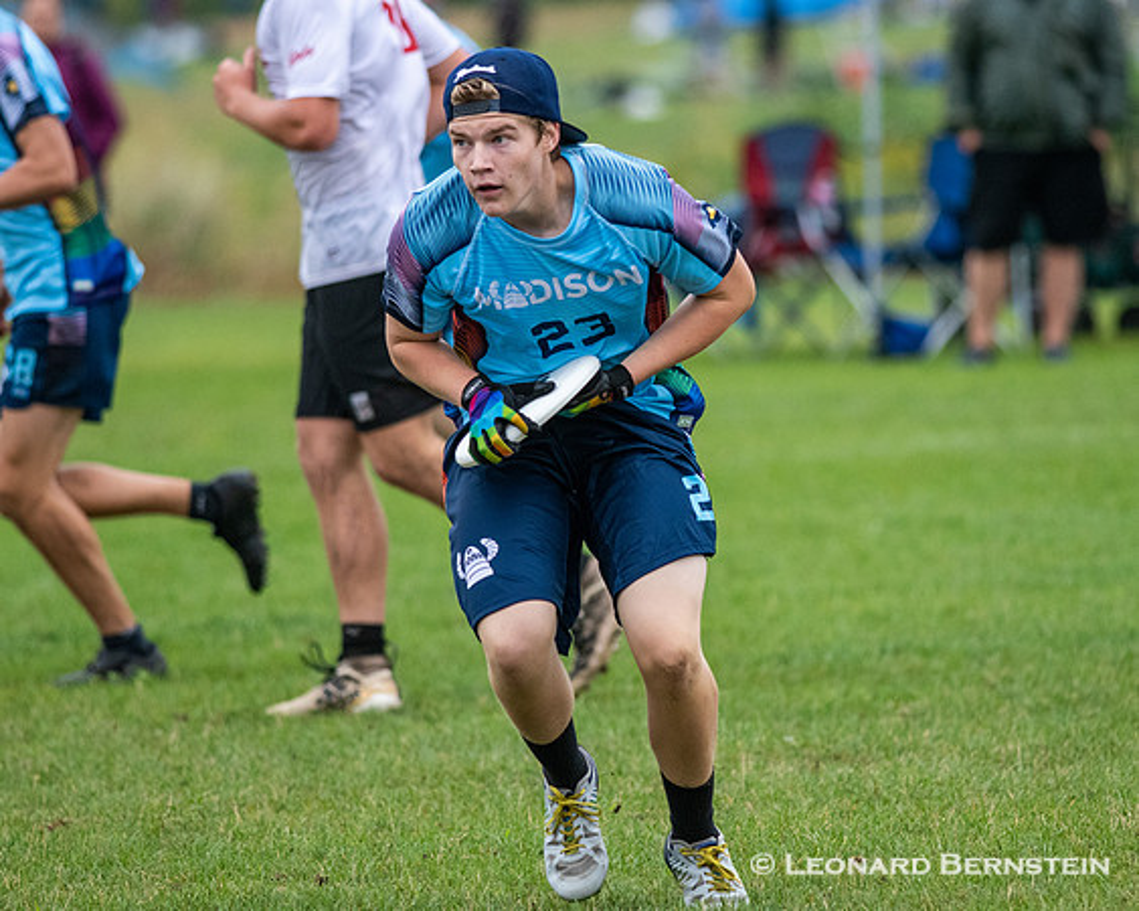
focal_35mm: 546
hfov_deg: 3.5
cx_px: 657
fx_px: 18386
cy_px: 421
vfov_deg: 2.8
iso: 1600
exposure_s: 1/2000
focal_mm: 300
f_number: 4
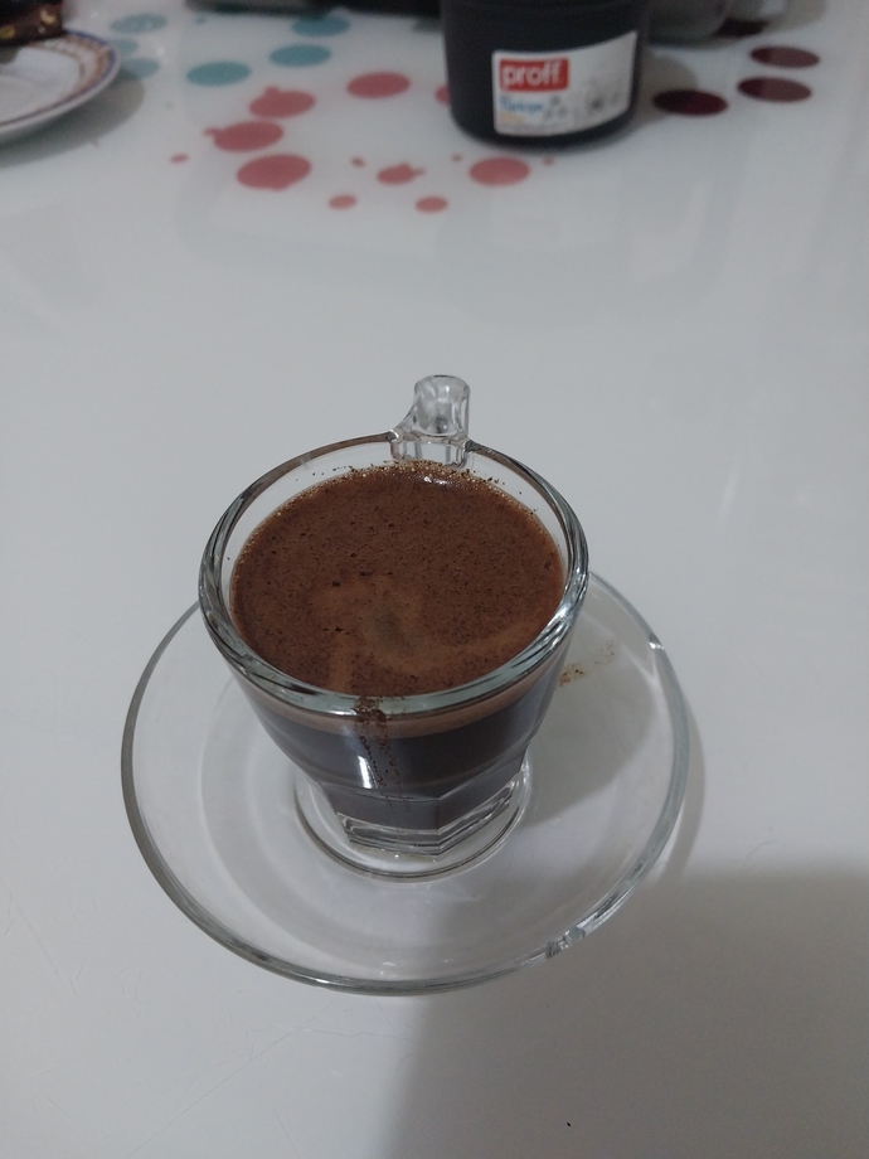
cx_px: 434
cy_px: 580
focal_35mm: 26
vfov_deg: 67.3
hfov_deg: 53.1
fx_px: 870
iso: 400
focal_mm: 4
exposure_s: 1/60
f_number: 1.8
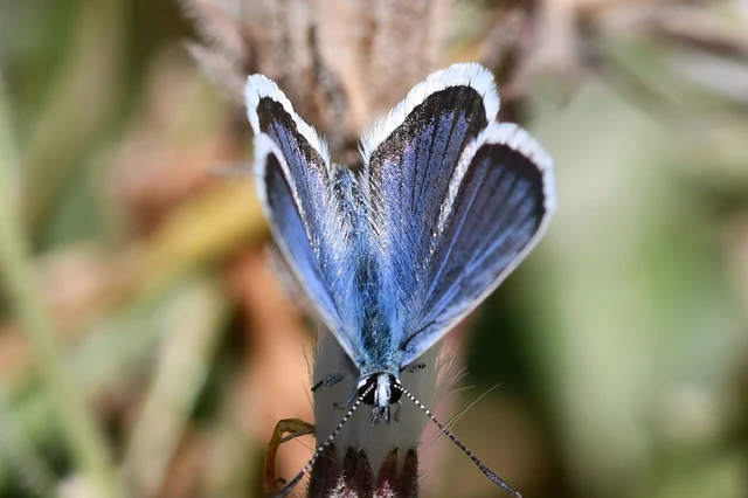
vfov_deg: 8.7
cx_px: 374
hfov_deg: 13.1
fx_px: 3260
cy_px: 249
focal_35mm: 157
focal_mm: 105
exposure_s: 1/500
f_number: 8
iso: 180
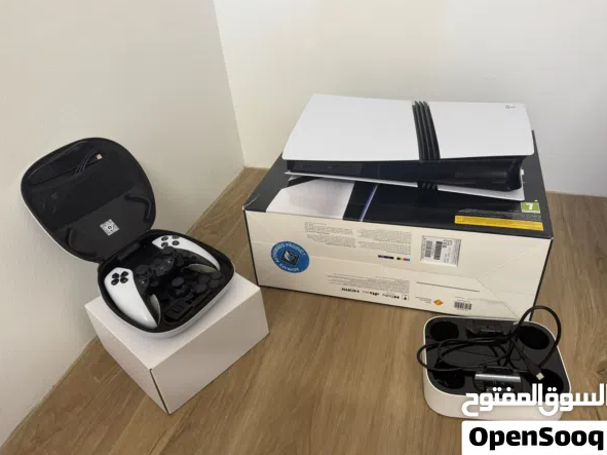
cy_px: 235
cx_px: 307
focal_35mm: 26
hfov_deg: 67.3
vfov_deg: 53.0
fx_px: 456
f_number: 1.78
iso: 250
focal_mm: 6.76
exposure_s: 1/60
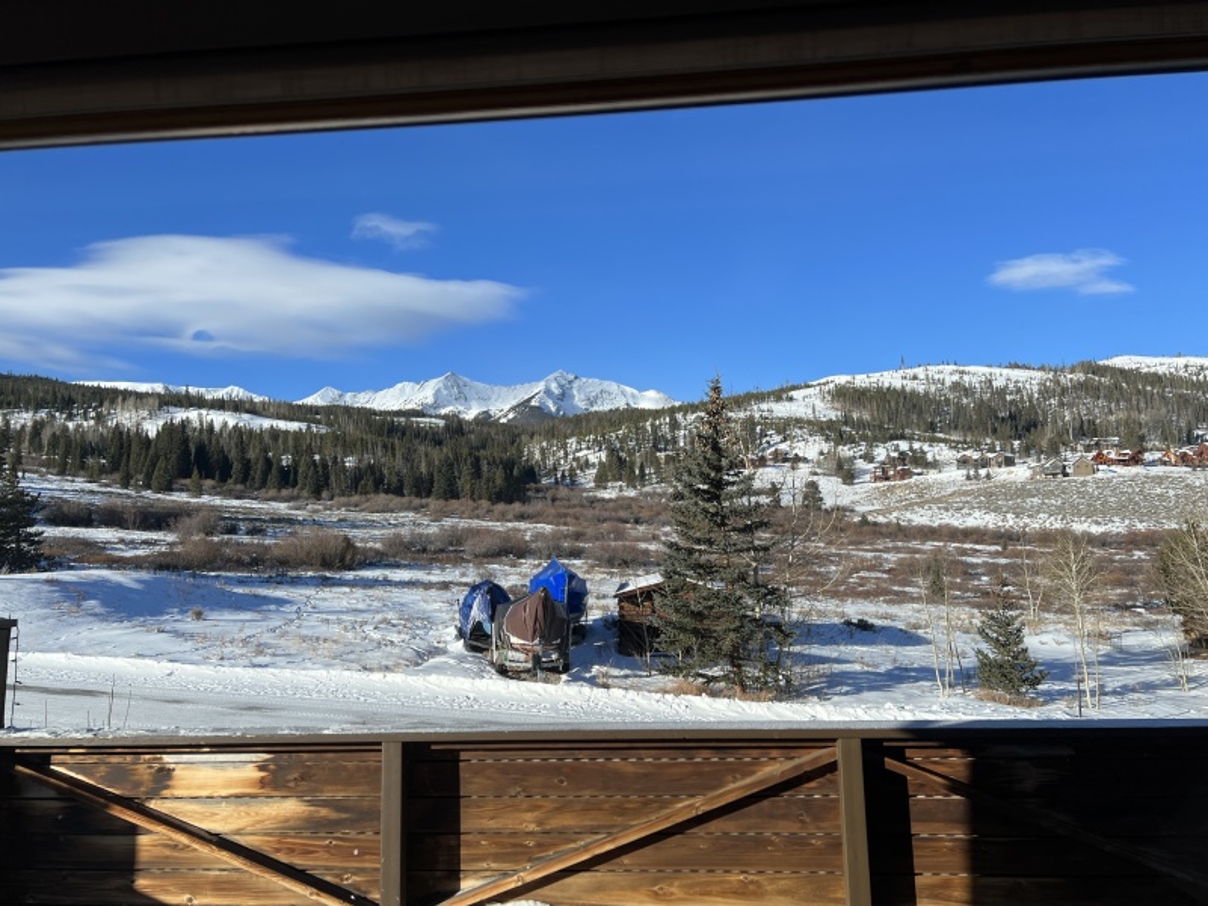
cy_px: 453
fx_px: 907
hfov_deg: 67.3
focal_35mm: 26
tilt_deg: +3.8
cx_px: 604
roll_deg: +1.3
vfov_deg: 53.1
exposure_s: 1/2841
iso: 50
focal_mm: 5.7
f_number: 1.5
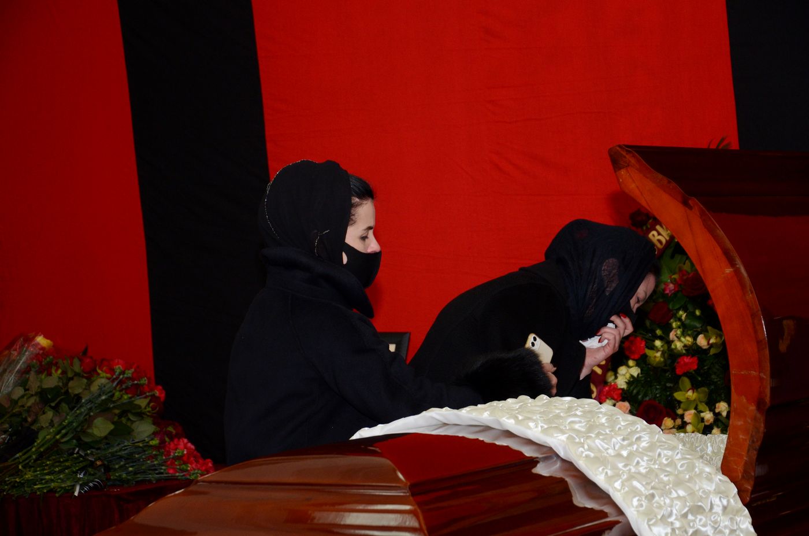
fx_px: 2085
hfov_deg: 22.0
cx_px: 404
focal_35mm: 93
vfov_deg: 14.6
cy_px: 268
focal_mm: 62
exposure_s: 1/250
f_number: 5.3
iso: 800
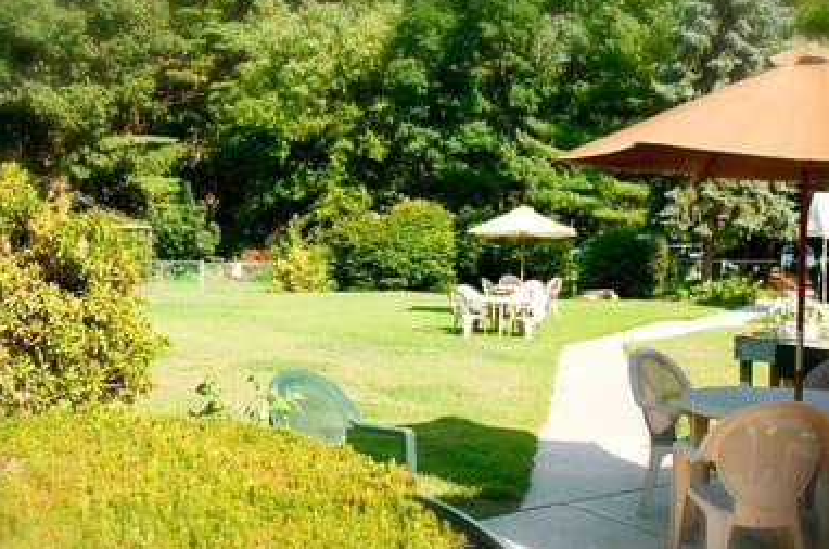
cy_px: 272
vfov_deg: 30.4
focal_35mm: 44
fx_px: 1011
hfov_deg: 44.6
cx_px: 430
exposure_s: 1/200
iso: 640
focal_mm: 28
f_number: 10
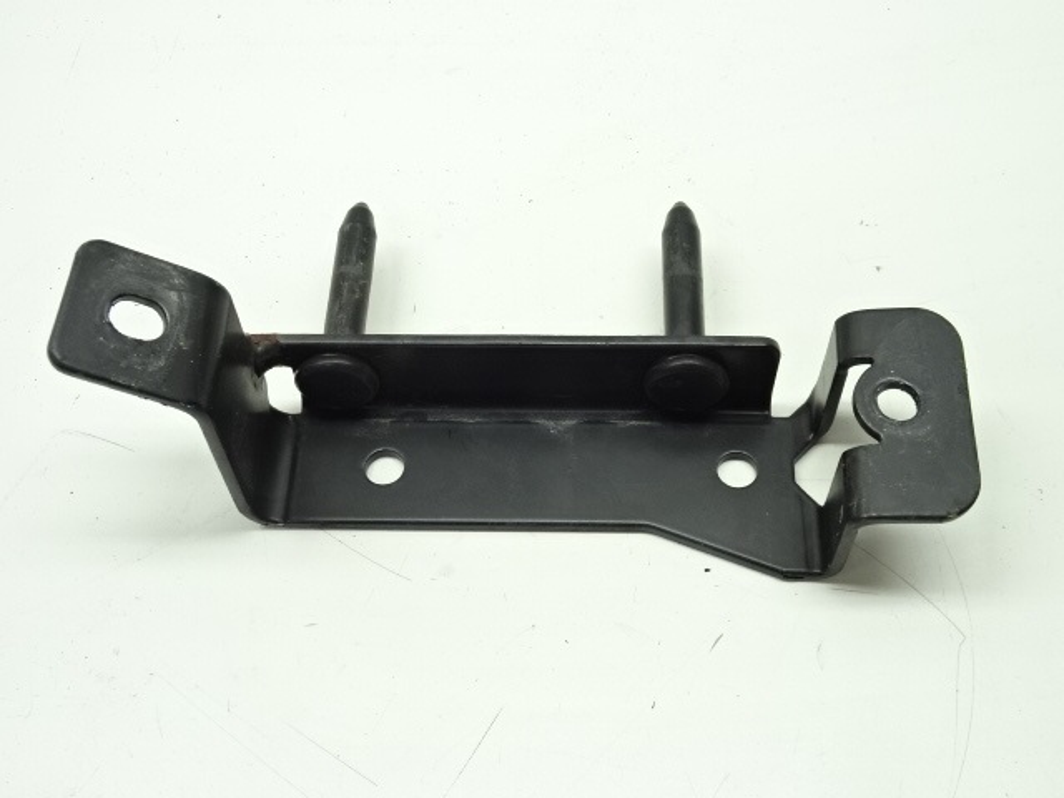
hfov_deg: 46.8
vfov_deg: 36.0
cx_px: 532
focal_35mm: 40
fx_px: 1229
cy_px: 399
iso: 160
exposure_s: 1/40
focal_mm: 6.8
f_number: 4
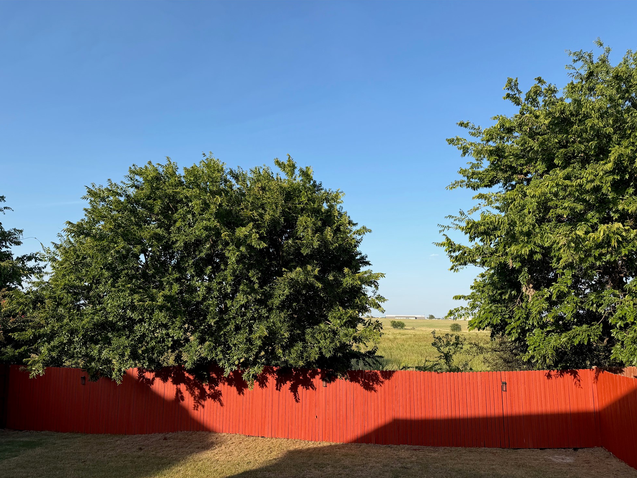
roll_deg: -0.3
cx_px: 309
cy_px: 248
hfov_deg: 69.4
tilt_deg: +8.7
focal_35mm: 25
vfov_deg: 54.9
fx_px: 460
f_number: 1.78
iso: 80
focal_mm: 6.76
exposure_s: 1/2445
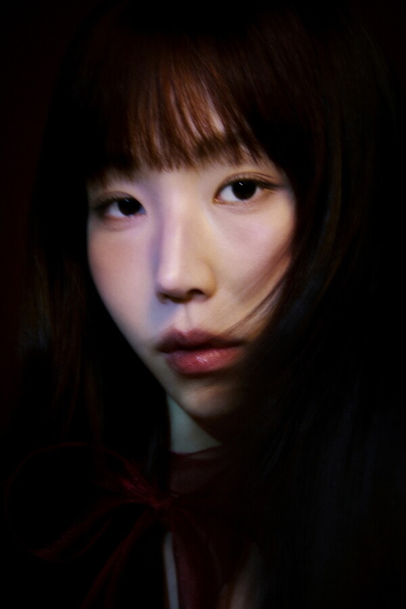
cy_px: 304
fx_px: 1184
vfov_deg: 28.8
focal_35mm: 70
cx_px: 203
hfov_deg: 19.5
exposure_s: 1/10
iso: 500
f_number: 8
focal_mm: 70
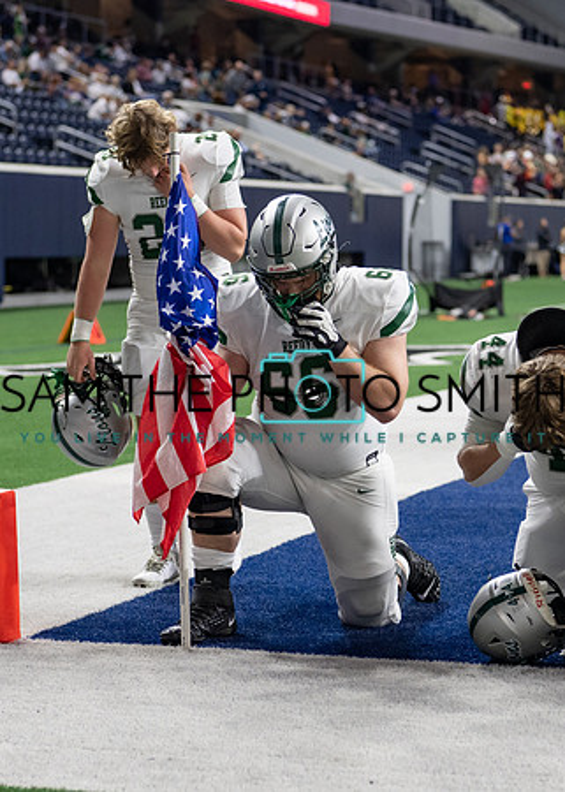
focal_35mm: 112
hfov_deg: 12.8
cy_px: 426
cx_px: 349
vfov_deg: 17.9
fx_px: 2519
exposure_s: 1/400
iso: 800
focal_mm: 50
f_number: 2
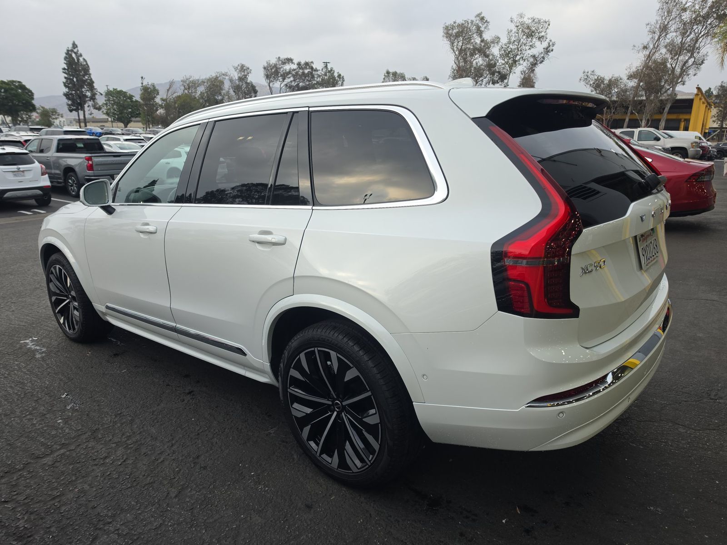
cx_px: 364
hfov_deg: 73.9
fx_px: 483
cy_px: 272
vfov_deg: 58.9
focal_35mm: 23
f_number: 1.4
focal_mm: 6.5
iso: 14
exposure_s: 1/119
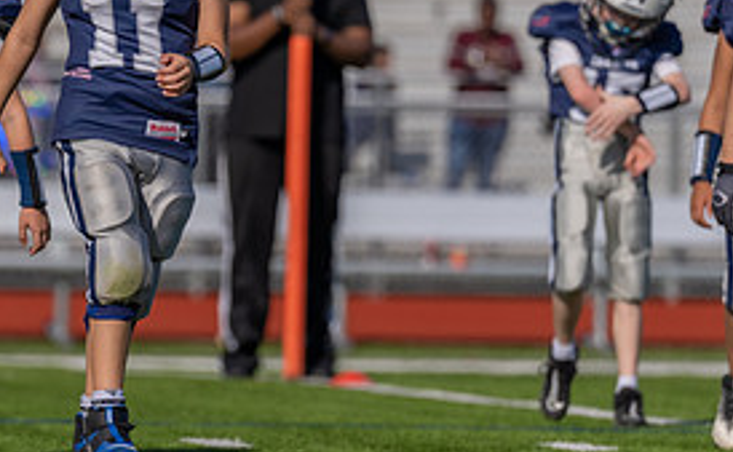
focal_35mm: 491
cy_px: 200
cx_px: 138
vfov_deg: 2.7
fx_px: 9772
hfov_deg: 4.3
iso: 160
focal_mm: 200
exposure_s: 1/5000
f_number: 3.2
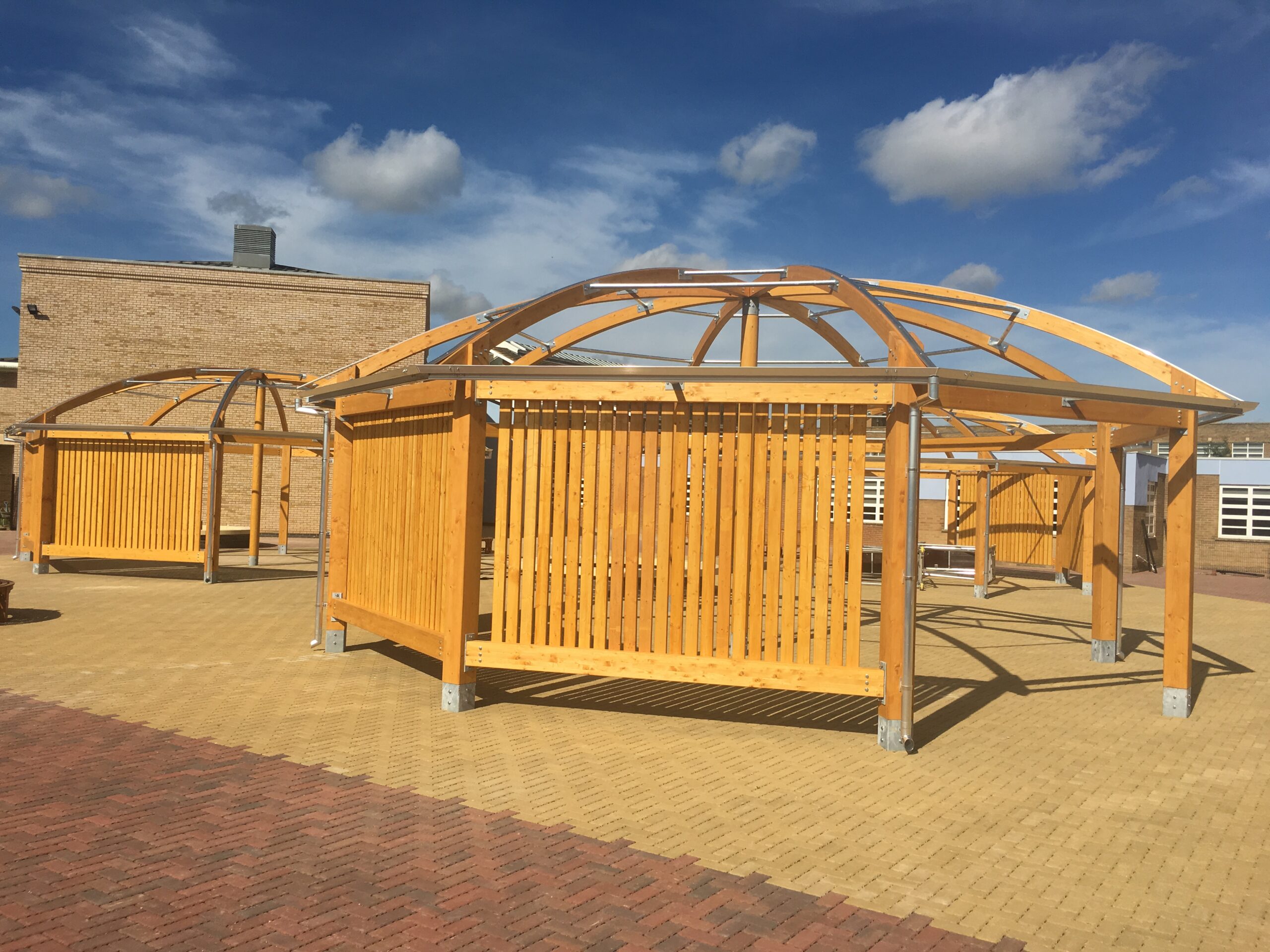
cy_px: 476
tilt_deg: +1.1
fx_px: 1064
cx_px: 635
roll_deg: -1.0
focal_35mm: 29
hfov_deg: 61.7
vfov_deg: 48.2
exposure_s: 1/3077
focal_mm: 4.15
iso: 25
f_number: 2.2
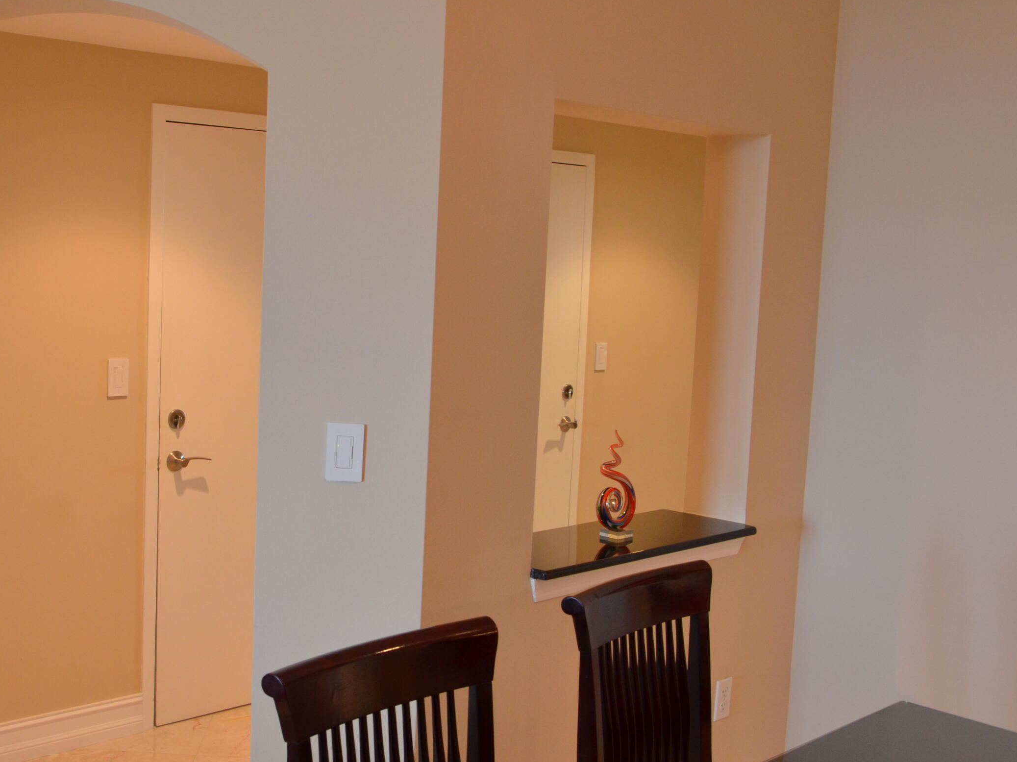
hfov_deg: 42.5
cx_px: 320
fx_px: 1284
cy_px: 378
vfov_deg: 33.1
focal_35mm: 44
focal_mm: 21
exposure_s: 1/8
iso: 640
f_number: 8
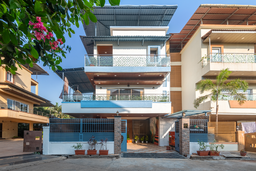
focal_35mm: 16
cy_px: 86
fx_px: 114
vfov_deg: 73.8
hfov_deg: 96.7
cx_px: 128
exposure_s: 1/1000
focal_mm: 16
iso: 250
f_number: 7.1
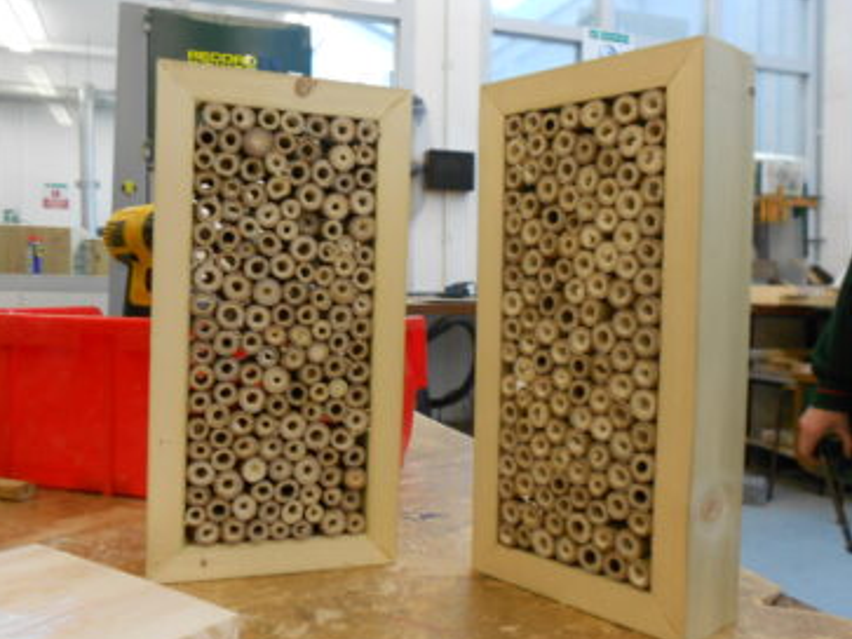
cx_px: 430
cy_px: 325
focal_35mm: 33
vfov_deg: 42.9
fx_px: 812
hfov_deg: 55.4
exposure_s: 1/30
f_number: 3.6
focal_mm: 5.8
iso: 160
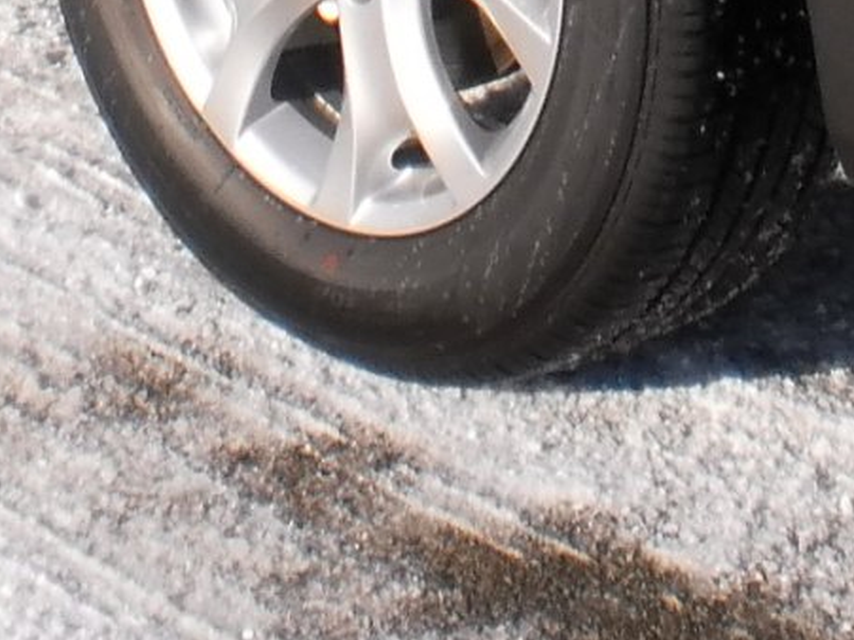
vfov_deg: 7.6
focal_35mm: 184
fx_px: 4538
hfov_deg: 10.7
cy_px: -871
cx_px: 526
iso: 100
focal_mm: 6.3
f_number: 4.6
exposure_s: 1/800
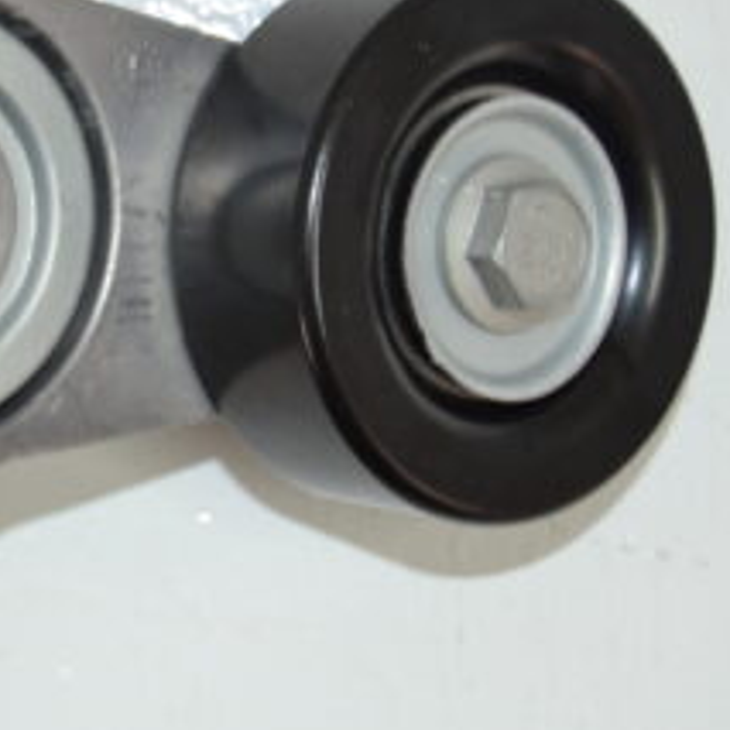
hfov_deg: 14.5
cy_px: 223
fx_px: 2815
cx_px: -46
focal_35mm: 118
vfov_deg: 14.7
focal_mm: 32
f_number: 4.5
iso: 200
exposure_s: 1/15
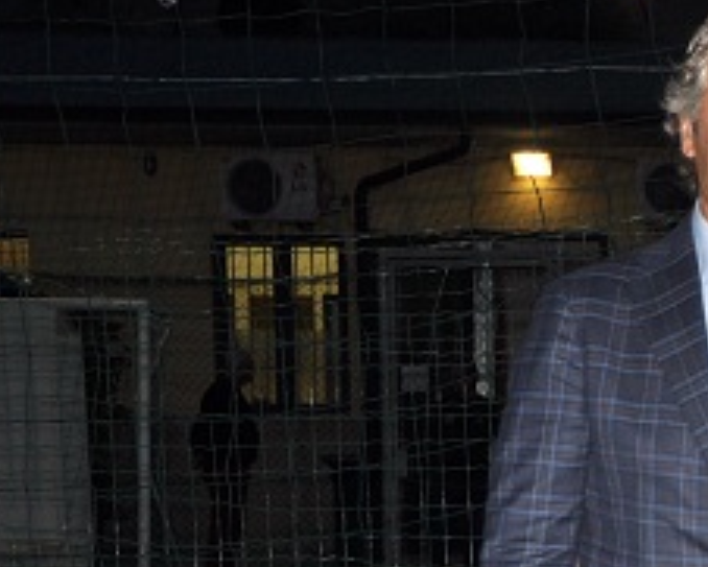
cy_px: 804
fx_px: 3915
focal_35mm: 187
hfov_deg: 10.0
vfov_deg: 8.1
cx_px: 1049
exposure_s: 1/125
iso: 200
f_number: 4.5
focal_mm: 35
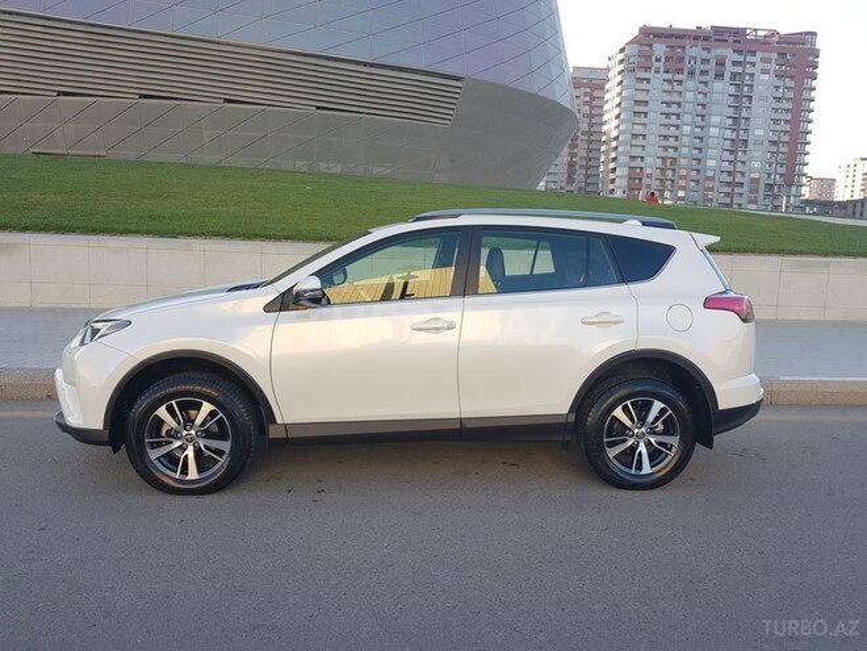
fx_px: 651
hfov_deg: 67.3
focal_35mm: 26
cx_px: 434
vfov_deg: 53.1
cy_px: 326
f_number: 1.7
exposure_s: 1/255
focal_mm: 4.2
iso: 40
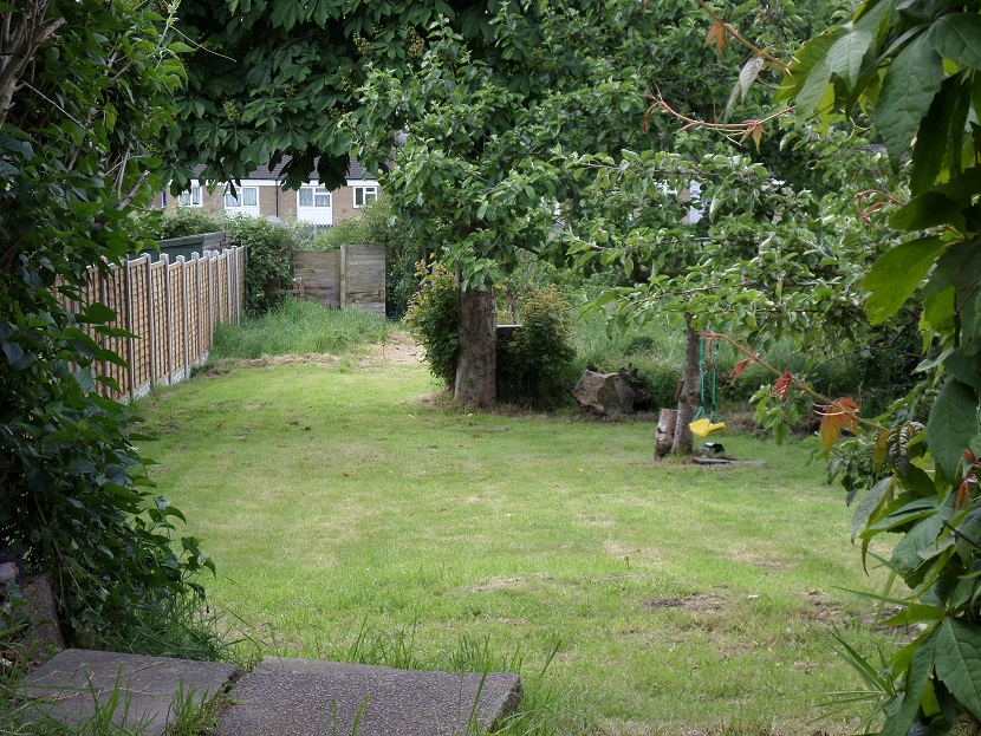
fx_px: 1899
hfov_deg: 29.0
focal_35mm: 67
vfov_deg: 21.9
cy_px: 368
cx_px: 490
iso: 80
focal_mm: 12
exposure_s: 1/125
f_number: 4.1
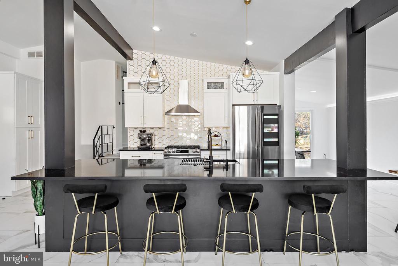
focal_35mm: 21
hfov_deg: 81.2
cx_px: 199
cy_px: 133
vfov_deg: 59.6
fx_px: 232
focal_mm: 21
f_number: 9
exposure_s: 1/6
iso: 320
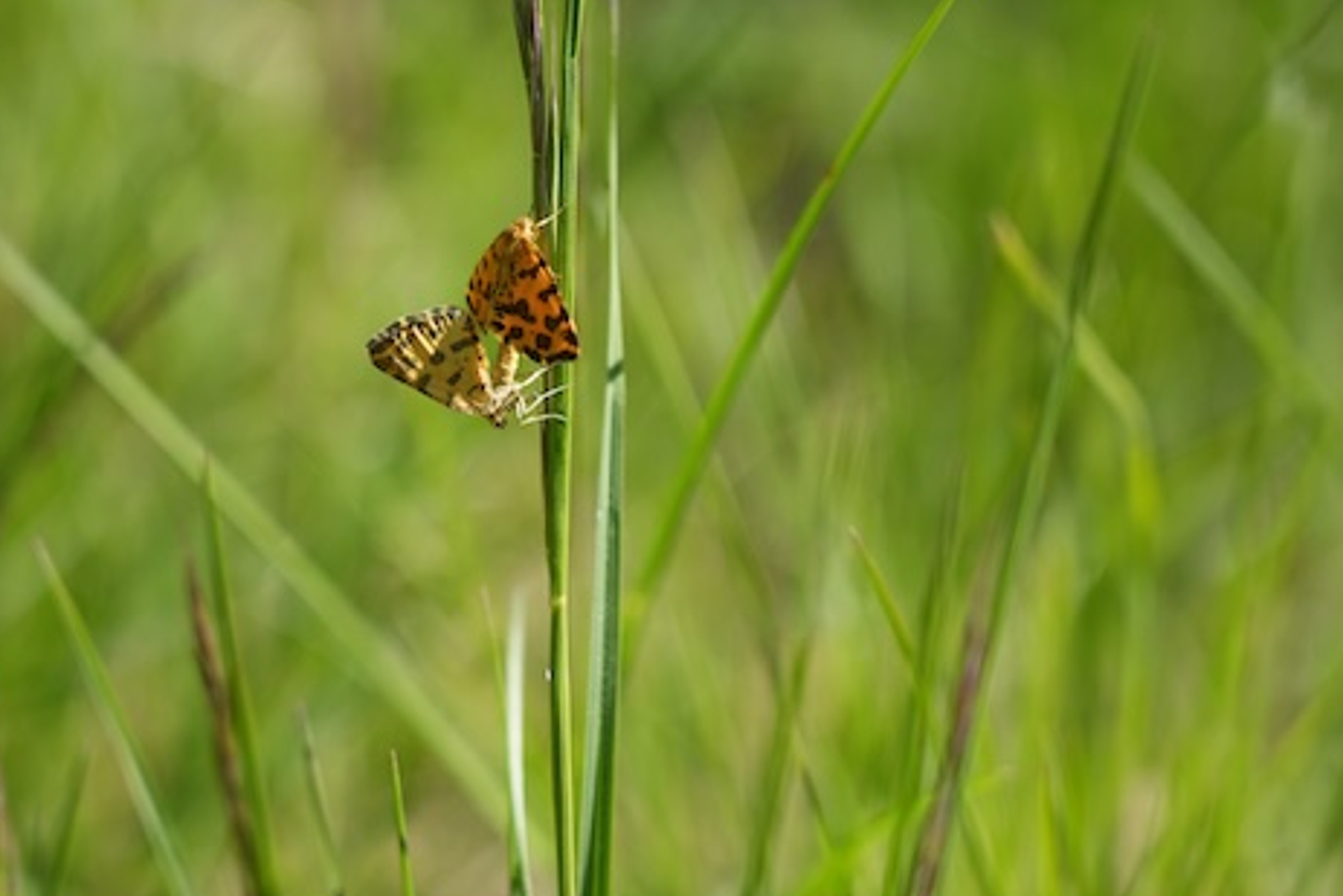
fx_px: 5411
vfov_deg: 9.5
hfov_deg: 14.1
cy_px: 352
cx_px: 493
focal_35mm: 145
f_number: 4
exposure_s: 1/500
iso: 125
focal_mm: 105
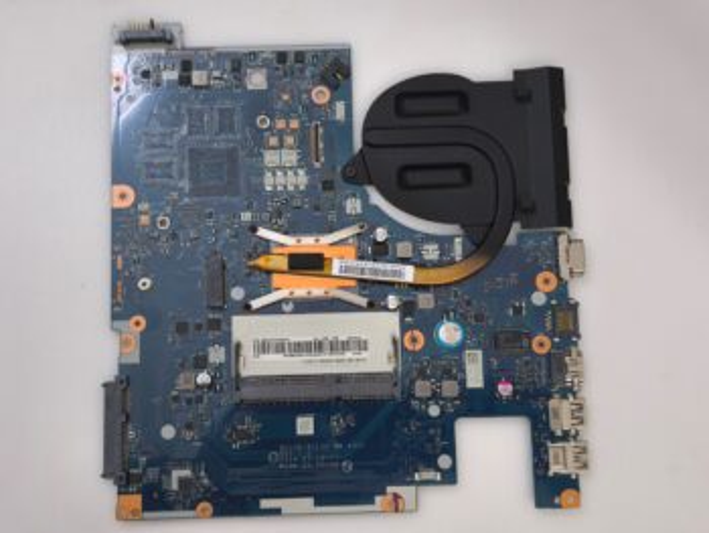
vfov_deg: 40.7
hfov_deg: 52.6
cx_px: 354
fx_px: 717
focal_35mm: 35
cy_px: 266
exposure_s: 1/50
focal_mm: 6.57
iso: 500
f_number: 1.6
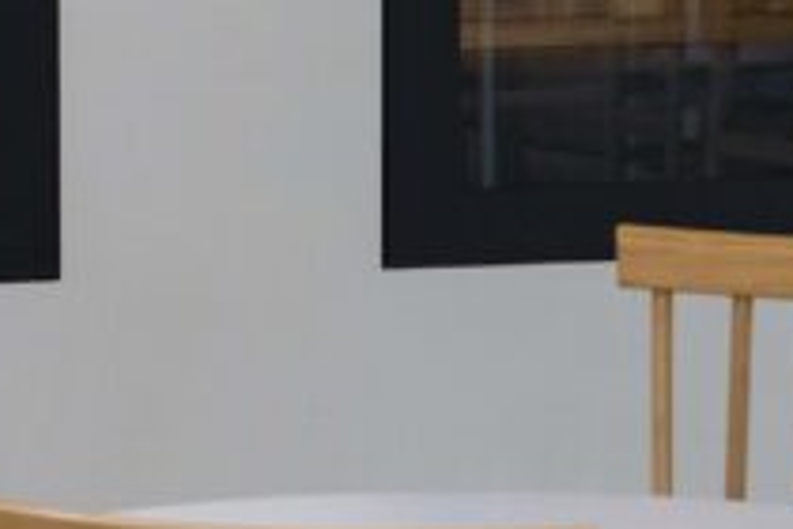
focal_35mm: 292
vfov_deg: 4.7
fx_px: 6432
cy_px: -130
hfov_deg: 7.0
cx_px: -302
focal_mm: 60
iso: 1600
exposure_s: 1/160
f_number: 5.6
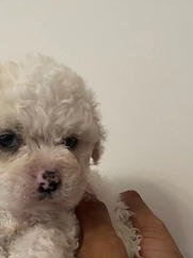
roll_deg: +3.0
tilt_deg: -0.9
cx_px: 66
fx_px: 320
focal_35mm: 43
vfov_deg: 43.2
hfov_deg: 33.3
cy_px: 176
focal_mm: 4.2
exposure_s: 1/50
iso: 250
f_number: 1.6
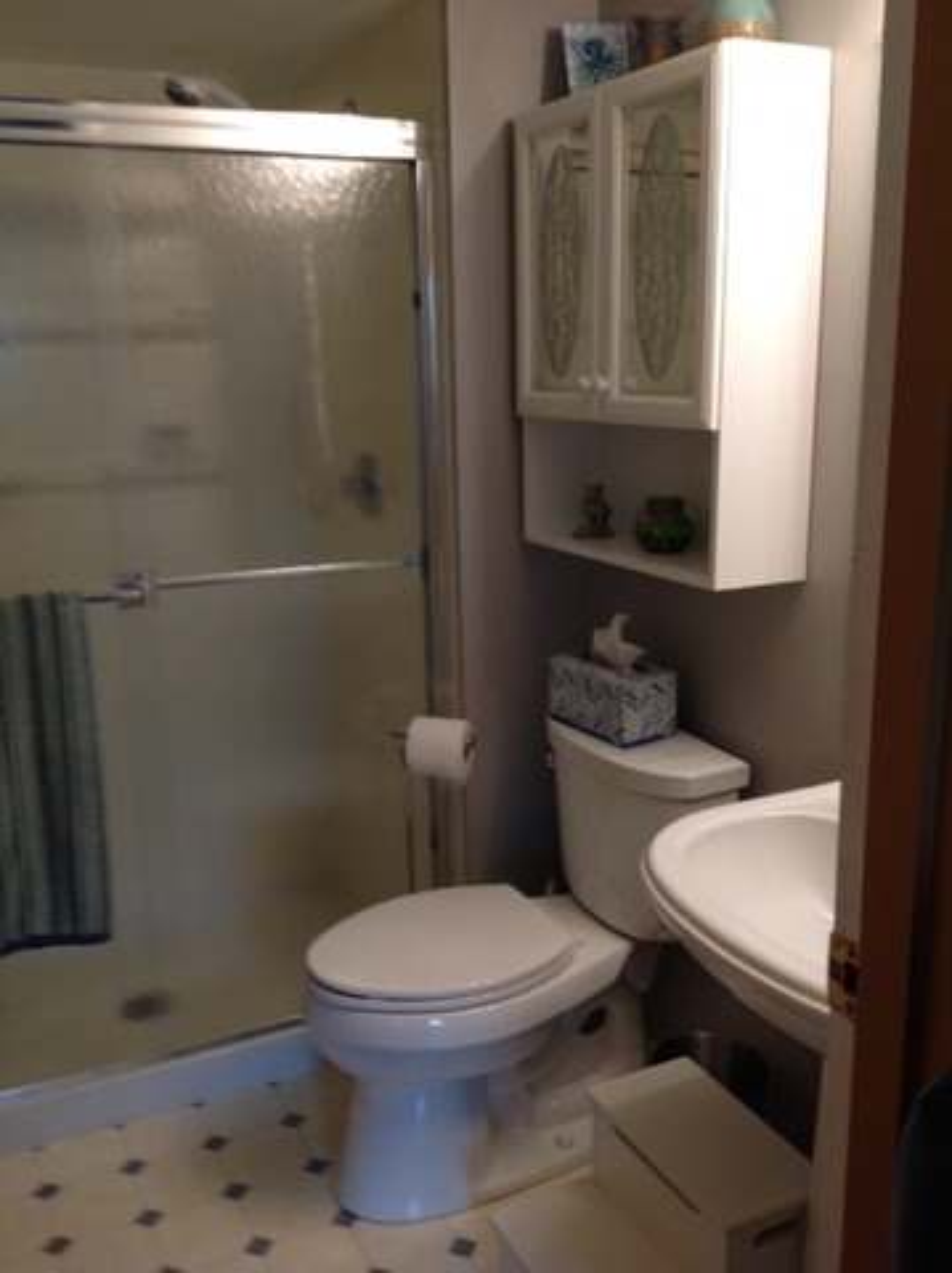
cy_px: 636
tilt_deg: -8.4
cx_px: 476
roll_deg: -0.2
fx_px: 1286
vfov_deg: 52.7
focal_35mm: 35
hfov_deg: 40.6
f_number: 2.4
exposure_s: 1/15
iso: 50
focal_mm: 4.28
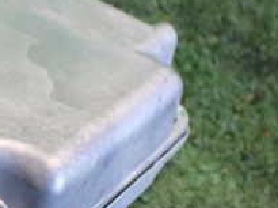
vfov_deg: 16.6
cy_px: 160
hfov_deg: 20.6
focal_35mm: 88
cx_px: -66
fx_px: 705
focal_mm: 5.4
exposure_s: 1/100
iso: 800
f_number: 2.3
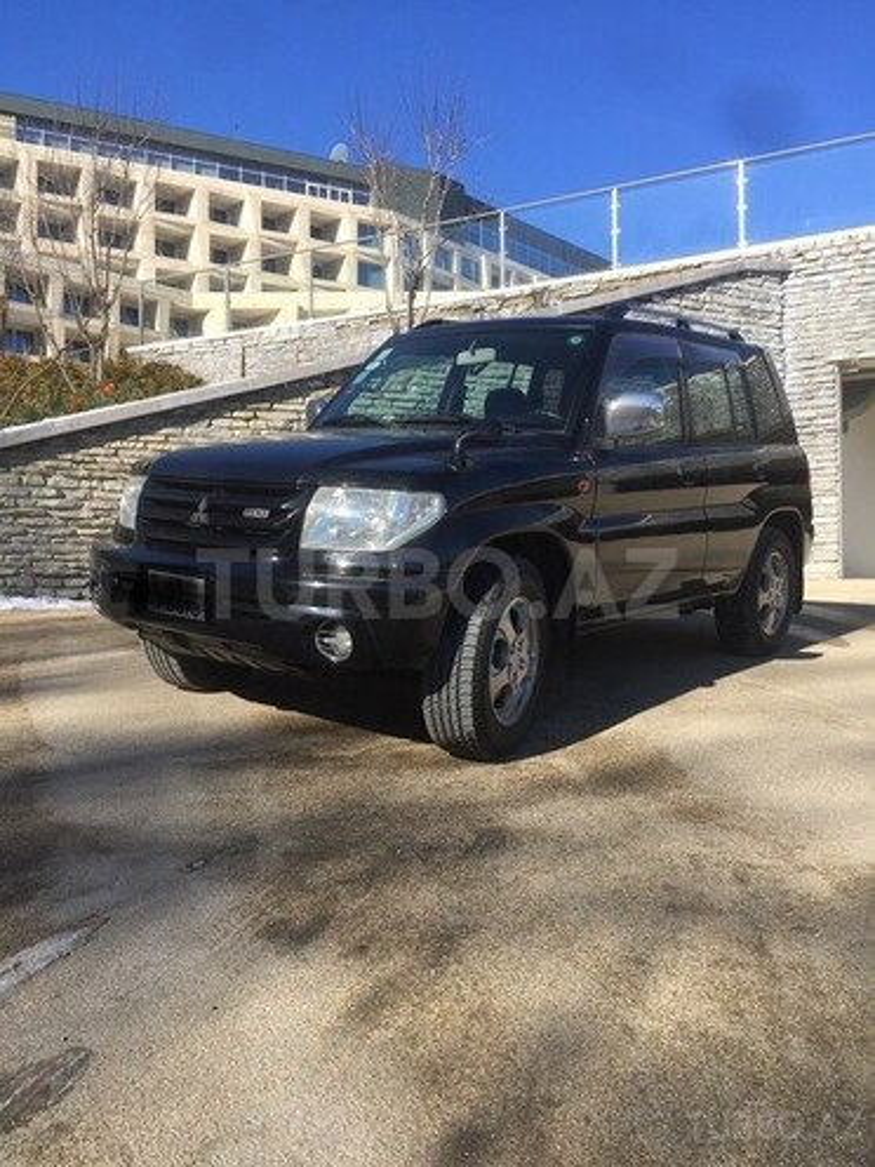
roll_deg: +0.4
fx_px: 977
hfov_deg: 48.2
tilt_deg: +3.1
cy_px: 584
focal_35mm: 29
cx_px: 438
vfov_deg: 61.7
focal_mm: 4.15
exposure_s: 1/1464
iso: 32
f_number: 2.2
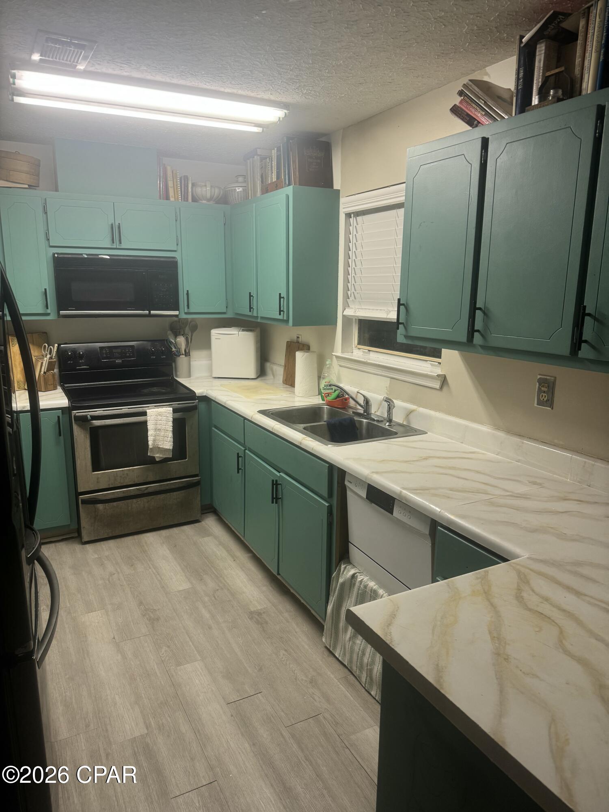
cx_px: 304
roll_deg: -0.7
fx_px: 563
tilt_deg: -12.9
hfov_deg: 56.8
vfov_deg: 71.6
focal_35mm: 24
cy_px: 406
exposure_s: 1/120
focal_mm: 6.76
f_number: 1.78
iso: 160
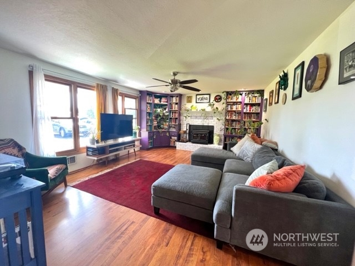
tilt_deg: -6.9
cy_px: 133
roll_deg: -1.5
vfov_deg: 89.9
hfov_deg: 106.2
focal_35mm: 13
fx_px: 133
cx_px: 178
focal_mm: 1.57
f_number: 1.8
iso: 200
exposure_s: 1/60
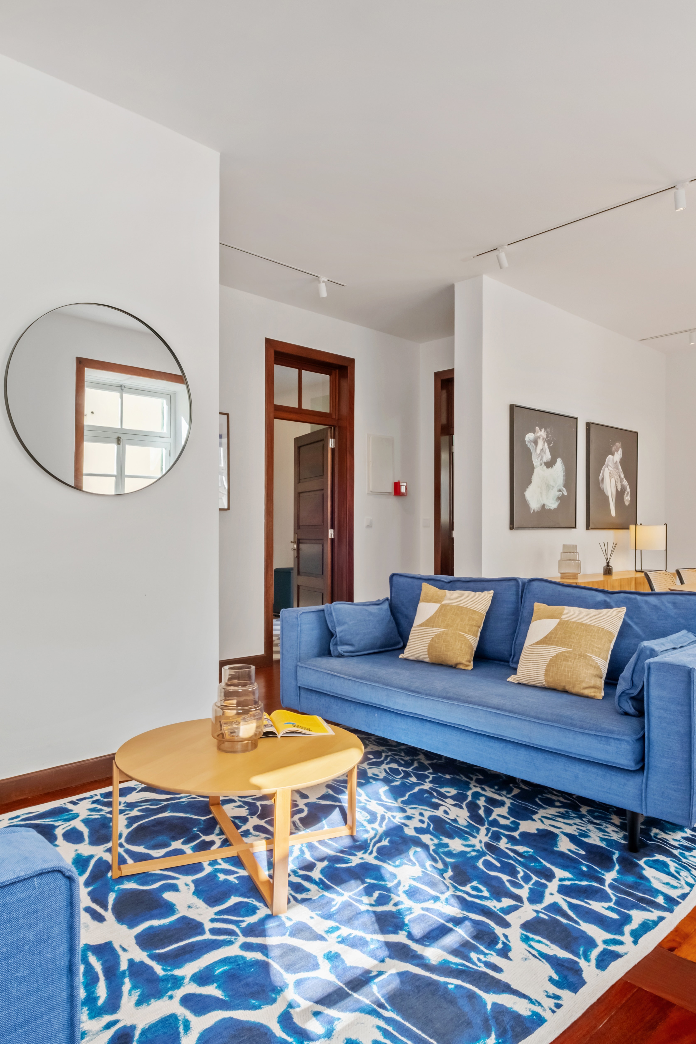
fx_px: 667
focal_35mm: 23
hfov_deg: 55.1
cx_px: 360
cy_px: 532
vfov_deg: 76.1
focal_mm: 10
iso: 320
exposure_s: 1/60
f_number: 8
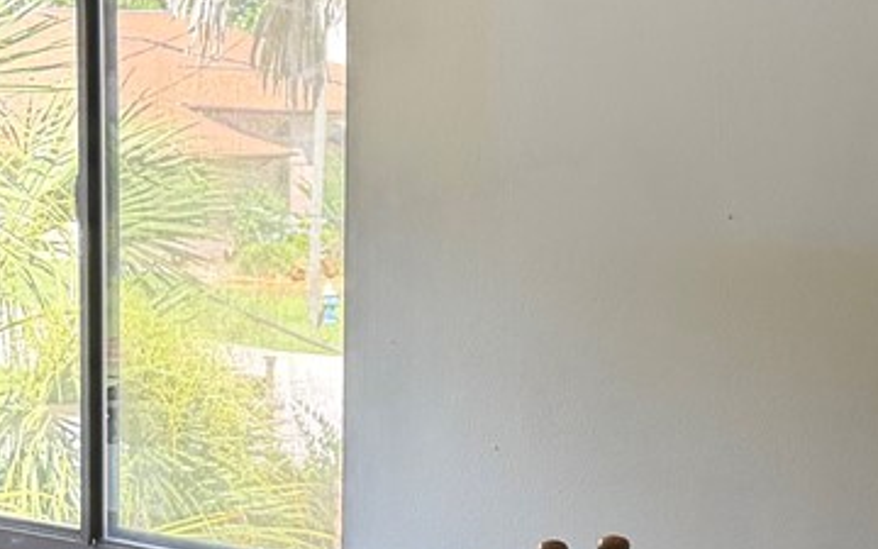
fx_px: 2704
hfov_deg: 18.4
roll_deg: -0.9
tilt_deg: -6.2
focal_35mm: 113
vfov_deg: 11.6
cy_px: 356
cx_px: 637
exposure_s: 1/223
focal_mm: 6.76
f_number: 1.78
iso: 200
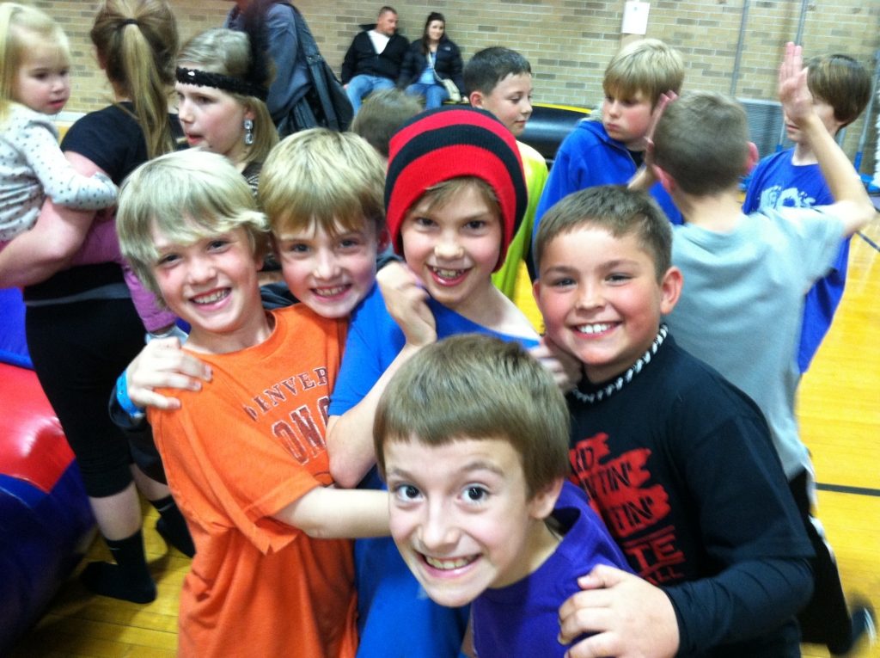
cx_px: 440
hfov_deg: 52.7
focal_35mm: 35
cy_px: 329
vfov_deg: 40.6
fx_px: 889
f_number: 2.8
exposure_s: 1/15
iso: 250
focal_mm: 3.85
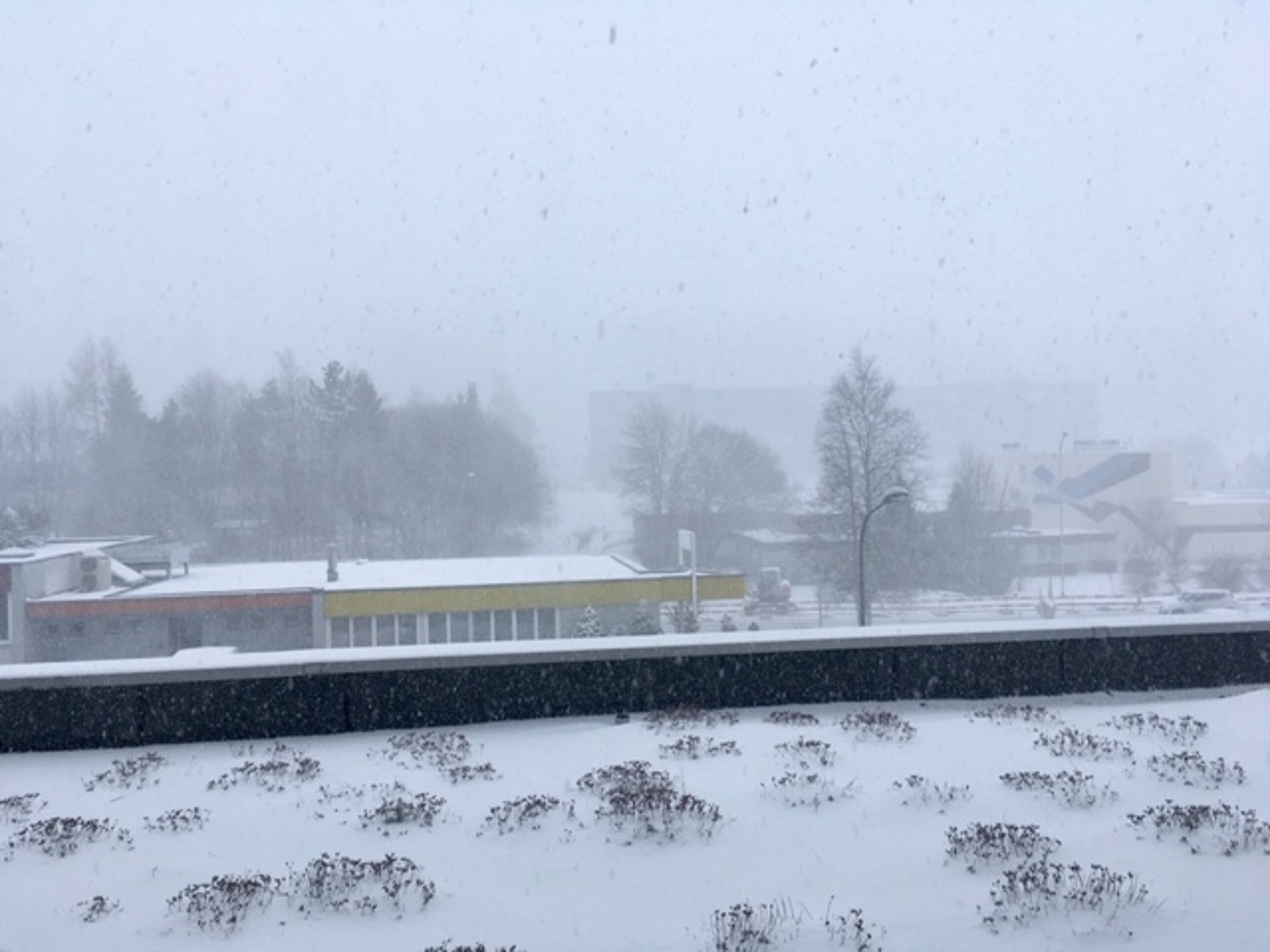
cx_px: 635
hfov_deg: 61.7
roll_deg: +0.5
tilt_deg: -0.2
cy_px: 476
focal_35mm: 29
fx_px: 1064
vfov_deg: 48.2
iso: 25
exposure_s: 1/469
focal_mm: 4.15
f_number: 2.2
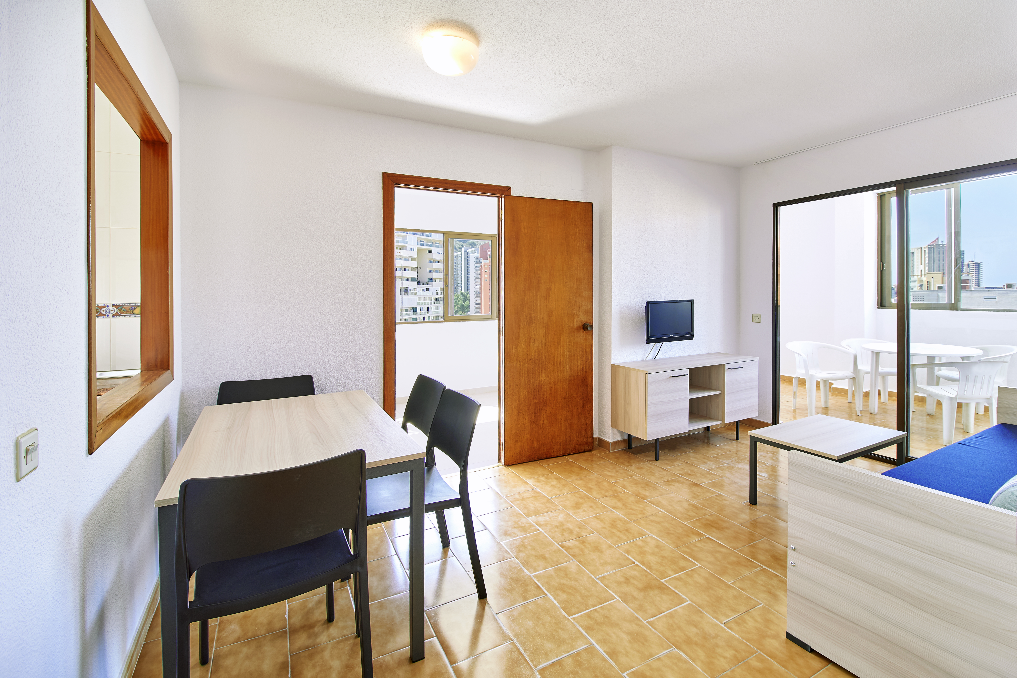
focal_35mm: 15
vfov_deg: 77.3
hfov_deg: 100.4
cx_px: 508
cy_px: 339
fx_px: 424
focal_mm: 10
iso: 100
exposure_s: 1/4
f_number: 8
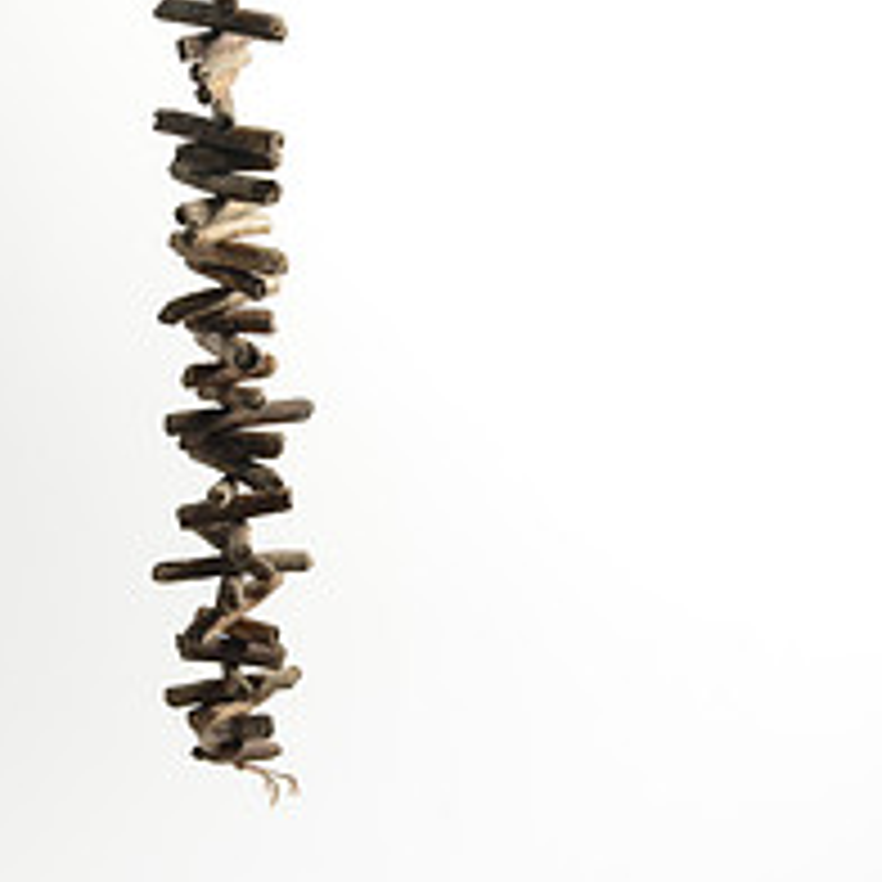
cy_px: -396
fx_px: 3632
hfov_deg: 13.8
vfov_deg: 13.2
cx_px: 205
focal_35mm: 126
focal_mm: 50
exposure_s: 1/200
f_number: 6.3
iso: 200
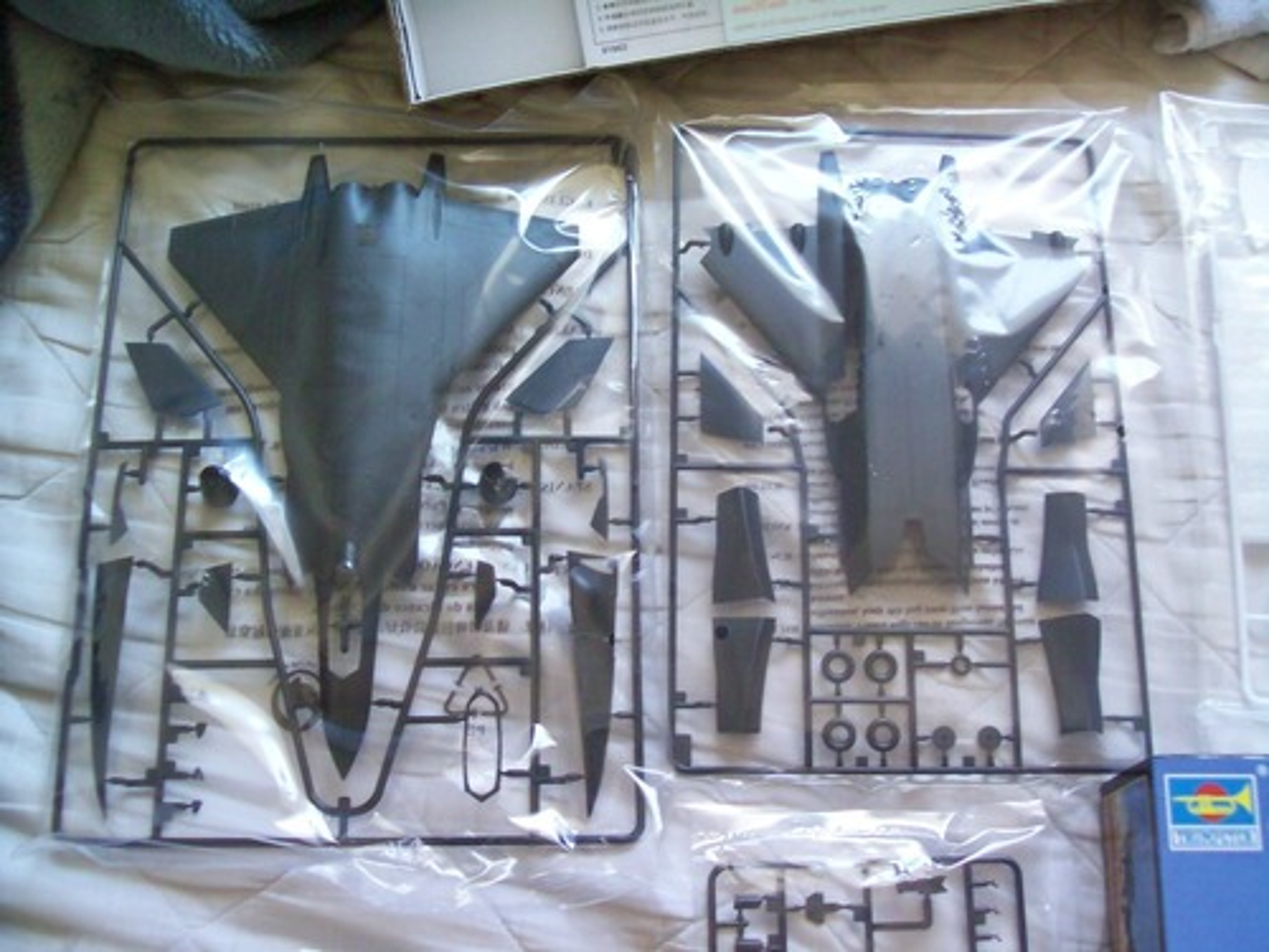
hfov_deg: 51.4
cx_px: 634
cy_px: 476
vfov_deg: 39.7
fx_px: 1320
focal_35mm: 36
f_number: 2.7
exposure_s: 1/14.8
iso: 140
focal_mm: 6
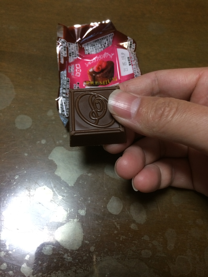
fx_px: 232
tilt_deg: -66.3
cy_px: 138
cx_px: 104
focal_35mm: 29
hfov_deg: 48.2
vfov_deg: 61.7
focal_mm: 4.15
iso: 160
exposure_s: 1/30
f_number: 2.2
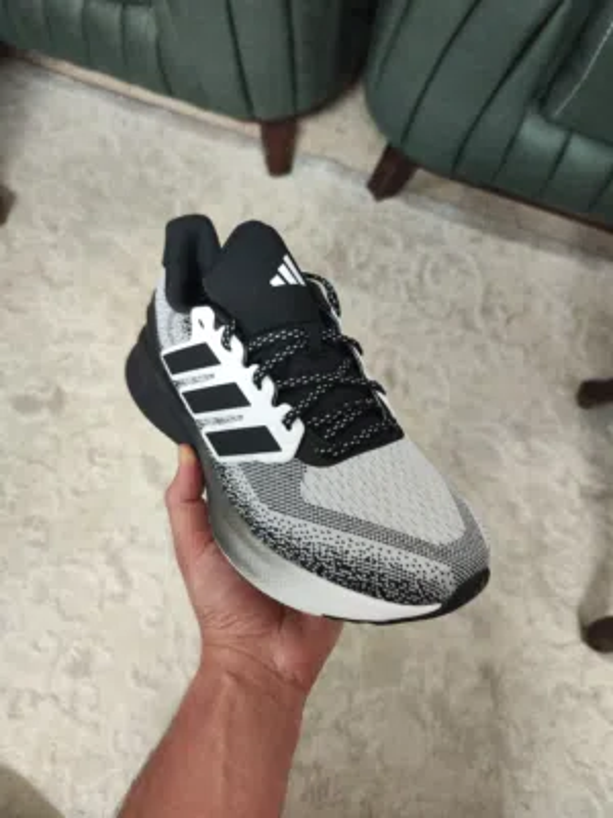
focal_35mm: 23
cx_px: 306
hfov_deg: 58.9
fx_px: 543
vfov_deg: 73.9
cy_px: 409
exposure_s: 1/64.2
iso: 1400
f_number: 1.69
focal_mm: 7.01
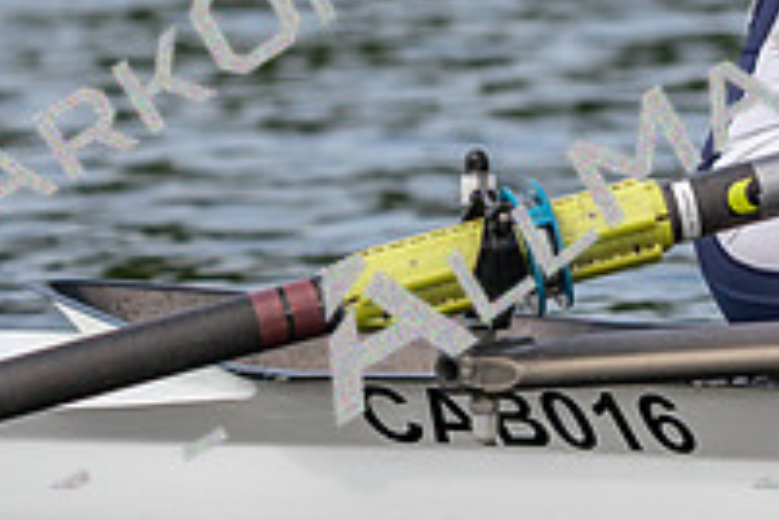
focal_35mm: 577
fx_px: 12485
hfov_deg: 3.6
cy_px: -177
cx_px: 1108
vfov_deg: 2.4
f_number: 5.6
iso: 400
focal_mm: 200
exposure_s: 1/1600
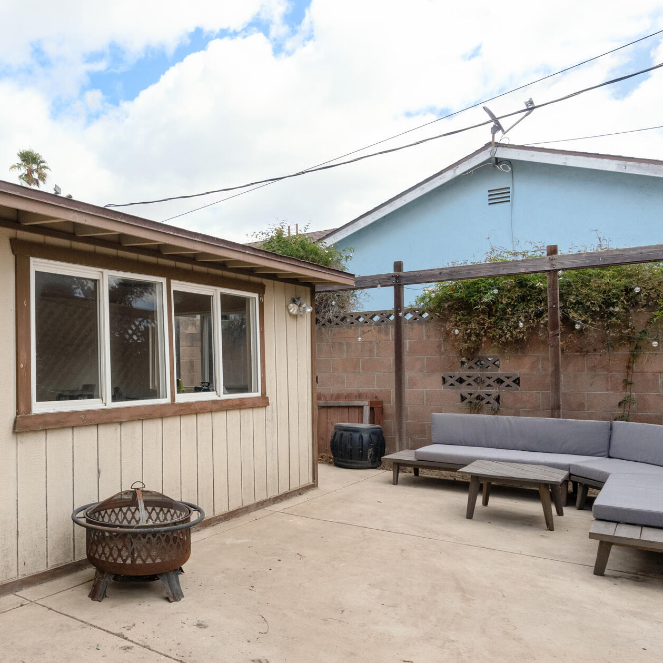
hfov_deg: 55.9
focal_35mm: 27
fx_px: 585
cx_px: 157
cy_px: 376
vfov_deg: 58.9
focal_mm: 16
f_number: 8
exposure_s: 1/400
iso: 1000
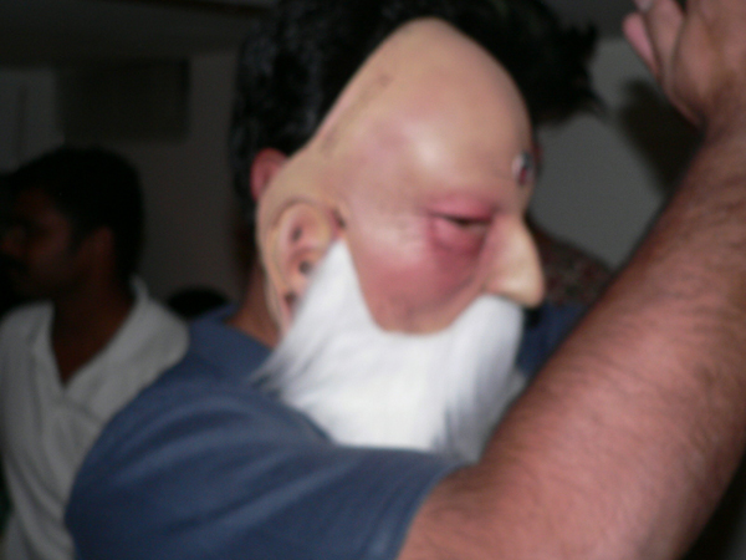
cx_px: 373
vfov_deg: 29.7
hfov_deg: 38.9
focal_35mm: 49
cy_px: 280
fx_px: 1056
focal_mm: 8.2
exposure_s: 1/80
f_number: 2.8
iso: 100
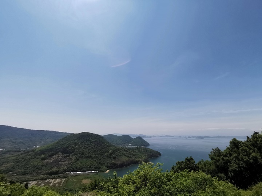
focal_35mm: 16
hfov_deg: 94.5
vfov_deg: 78.1
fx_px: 121
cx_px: 131
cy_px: 98
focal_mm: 2.35
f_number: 2.2
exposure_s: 1/1832
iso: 50
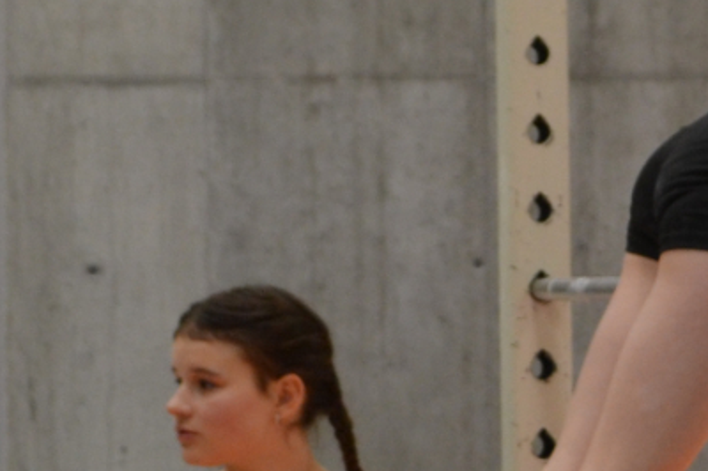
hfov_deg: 8.3
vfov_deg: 5.6
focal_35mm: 246
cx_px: 871
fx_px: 4834
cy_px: -3
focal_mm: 32
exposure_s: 1/60
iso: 560
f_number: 4.8
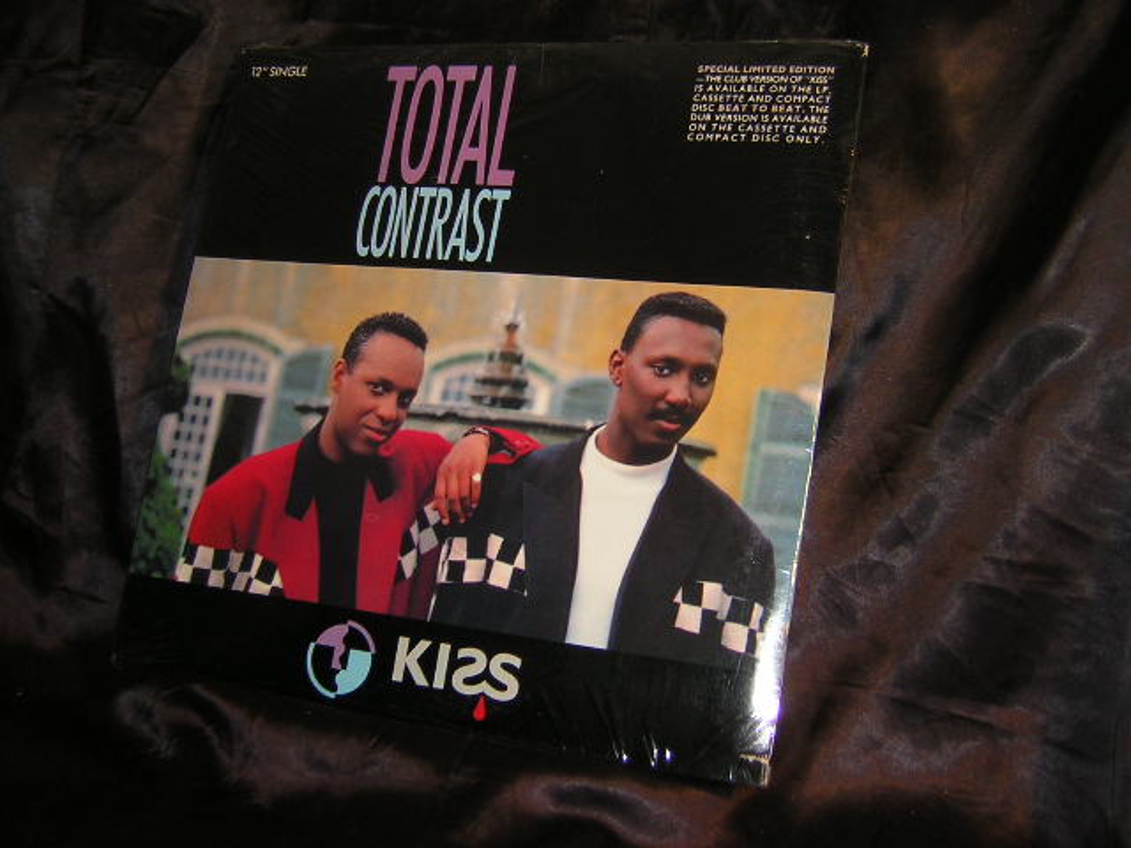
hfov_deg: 43.9
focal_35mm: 43
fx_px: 1405
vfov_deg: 33.6
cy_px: 424
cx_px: 566
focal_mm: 5.6
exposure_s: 1/60.1
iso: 52
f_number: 2.8
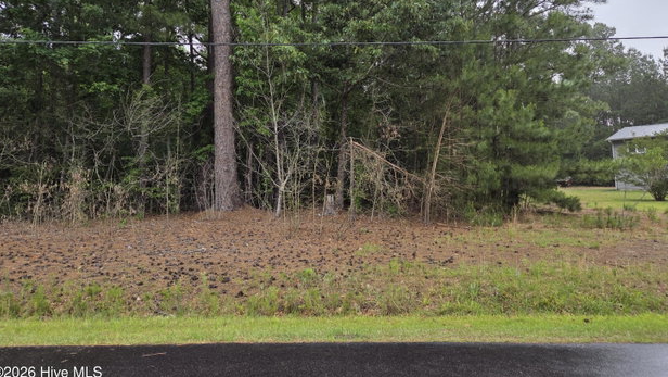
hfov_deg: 71.9
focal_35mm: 26
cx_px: 338
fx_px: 461
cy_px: 136
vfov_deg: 44.0
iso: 64
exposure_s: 1/180
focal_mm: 5.4
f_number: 1.8
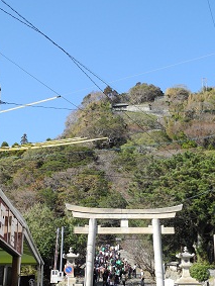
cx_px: 127
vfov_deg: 33.1
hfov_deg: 25.2
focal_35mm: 58
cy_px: 175
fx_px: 479
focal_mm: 9.7
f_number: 4
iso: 100
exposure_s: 1/445
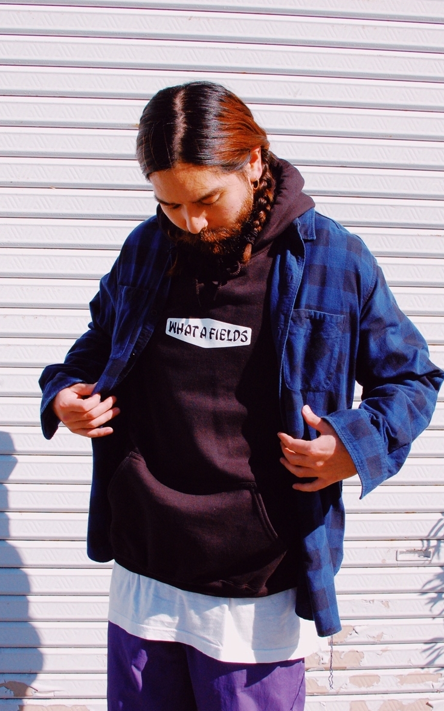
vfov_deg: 37.2
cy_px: 357
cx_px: 225
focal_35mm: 55
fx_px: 1056
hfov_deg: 23.7
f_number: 13
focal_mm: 35
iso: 800
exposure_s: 1/640
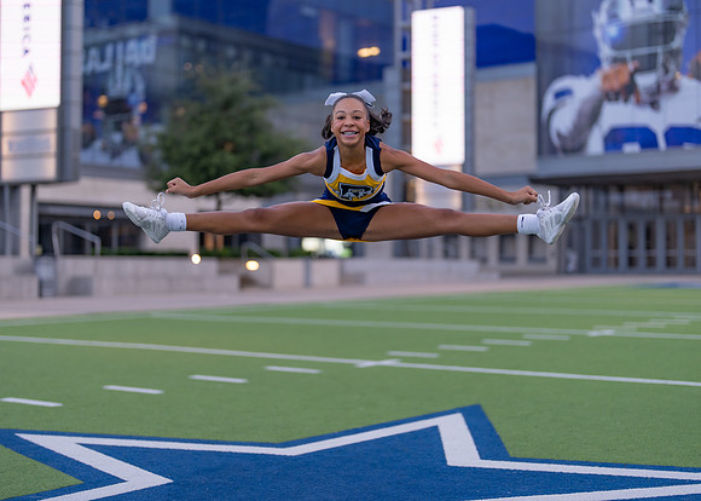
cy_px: 227
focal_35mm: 57
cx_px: 337
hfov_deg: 34.1
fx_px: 1144
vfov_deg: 24.7
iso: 500
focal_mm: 50
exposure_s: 1/1250
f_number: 1.2
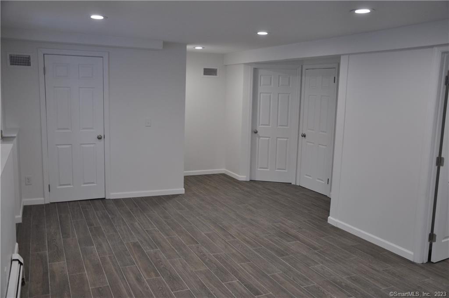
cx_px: 224
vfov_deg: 39.8
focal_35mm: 33
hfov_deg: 57.3
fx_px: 411
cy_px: 149
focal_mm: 22
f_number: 4
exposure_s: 1/60
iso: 560
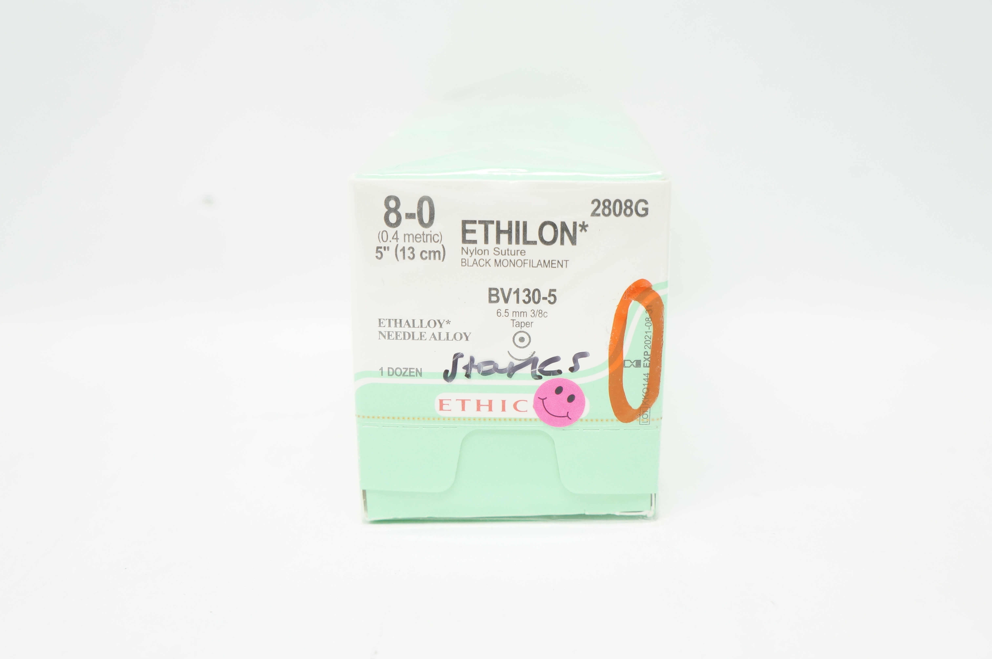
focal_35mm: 42
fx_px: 1156
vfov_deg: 31.8
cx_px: 496
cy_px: 330
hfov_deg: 46.4
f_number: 5.6
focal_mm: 28
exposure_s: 1/125
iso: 800
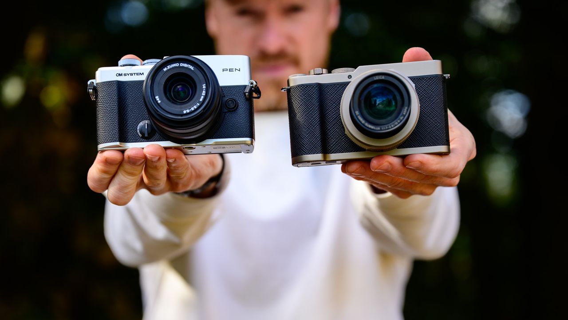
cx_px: 288
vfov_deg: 13.6
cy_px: 230
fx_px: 1340
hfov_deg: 23.9
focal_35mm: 89
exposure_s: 1/500
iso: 200
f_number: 3.2
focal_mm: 70
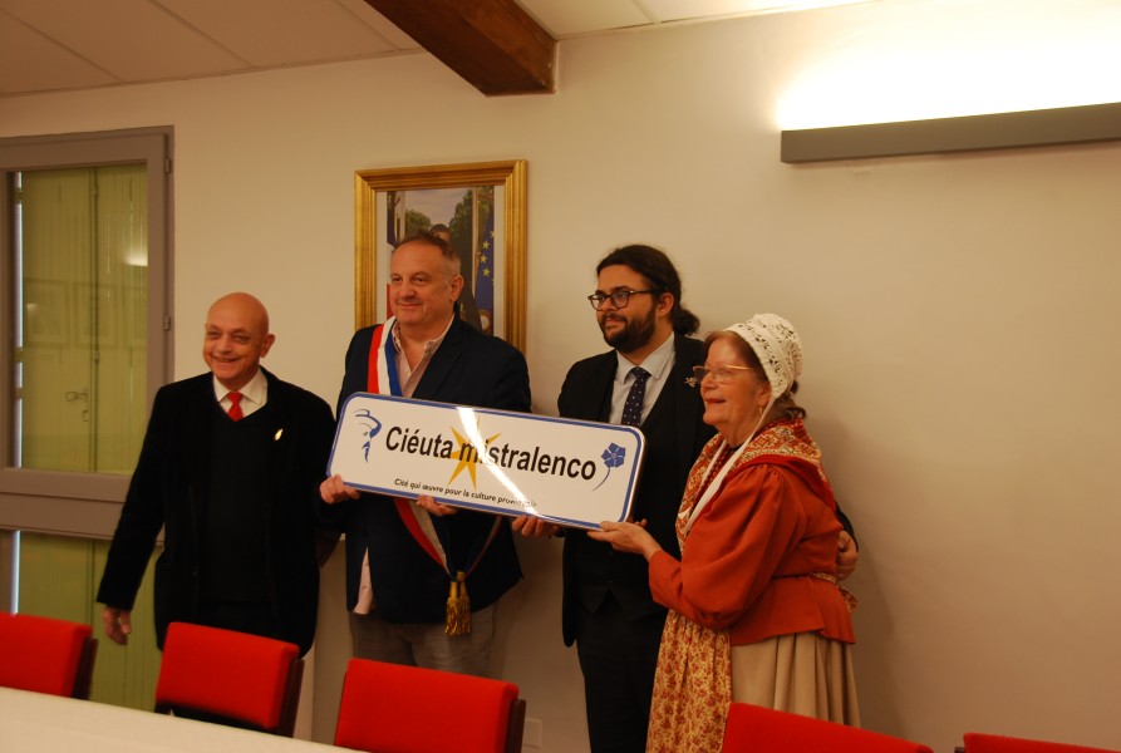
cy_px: 376
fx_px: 1451
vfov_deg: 29.1
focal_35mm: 46
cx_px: 560
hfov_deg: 42.2
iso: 200
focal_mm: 31
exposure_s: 1/40
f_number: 4.2
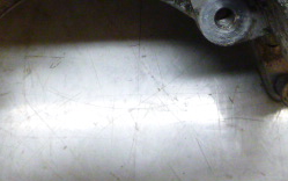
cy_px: -28
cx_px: 141
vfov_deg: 18.3
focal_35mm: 68
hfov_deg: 30.2
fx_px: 534
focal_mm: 4.5
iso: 400
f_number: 3.9
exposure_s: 1/40
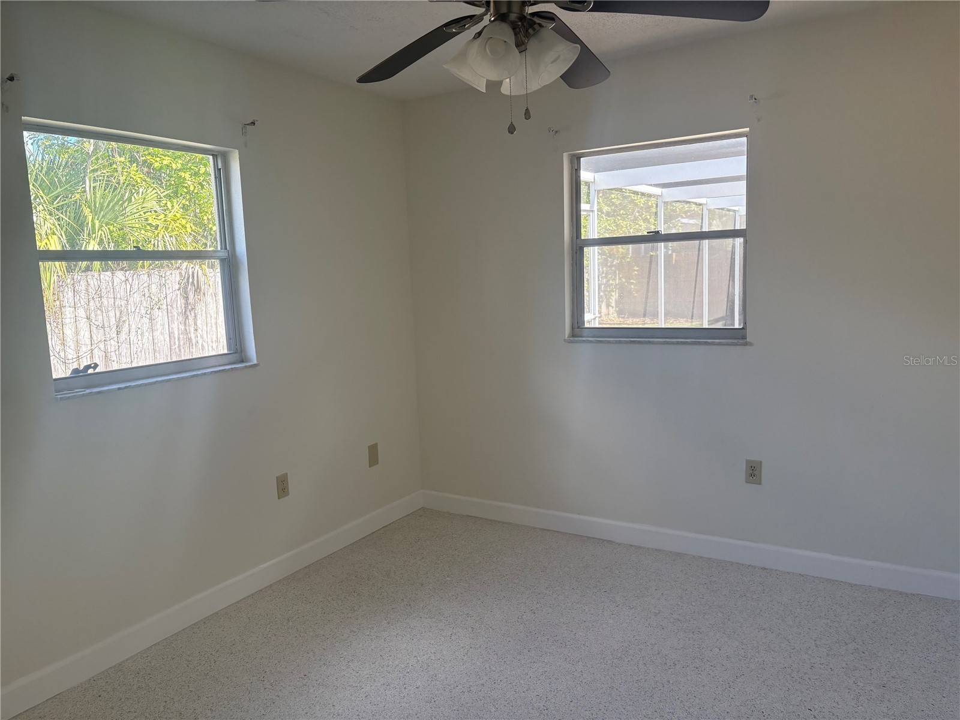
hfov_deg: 67.3
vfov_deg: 53.1
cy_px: 360
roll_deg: +3.1
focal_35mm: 26
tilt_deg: -8.4
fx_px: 721
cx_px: 480
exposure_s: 1/268
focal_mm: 5.96
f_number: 1.6
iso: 64
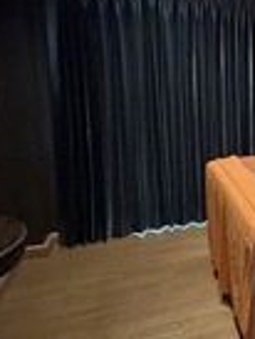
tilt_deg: -6.2
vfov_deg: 40.0
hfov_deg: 24.5
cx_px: 375
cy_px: 116
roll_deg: +0.2
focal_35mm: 47
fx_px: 461
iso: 1250
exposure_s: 1/25
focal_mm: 2.22
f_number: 2.2
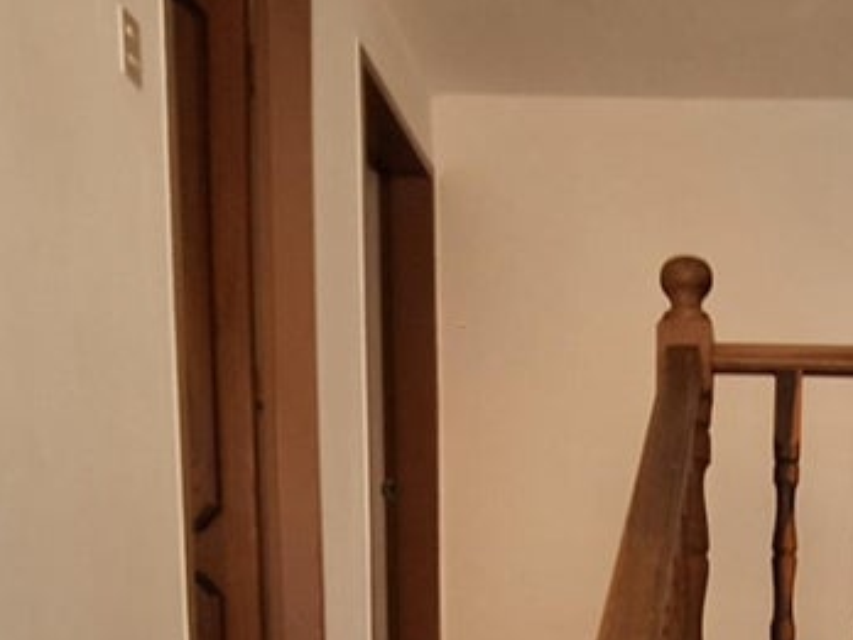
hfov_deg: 35.3
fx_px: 1257
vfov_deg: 23.4
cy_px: 939
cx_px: 766
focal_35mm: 51
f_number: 2.2
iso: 100
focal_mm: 1.74
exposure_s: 1/40
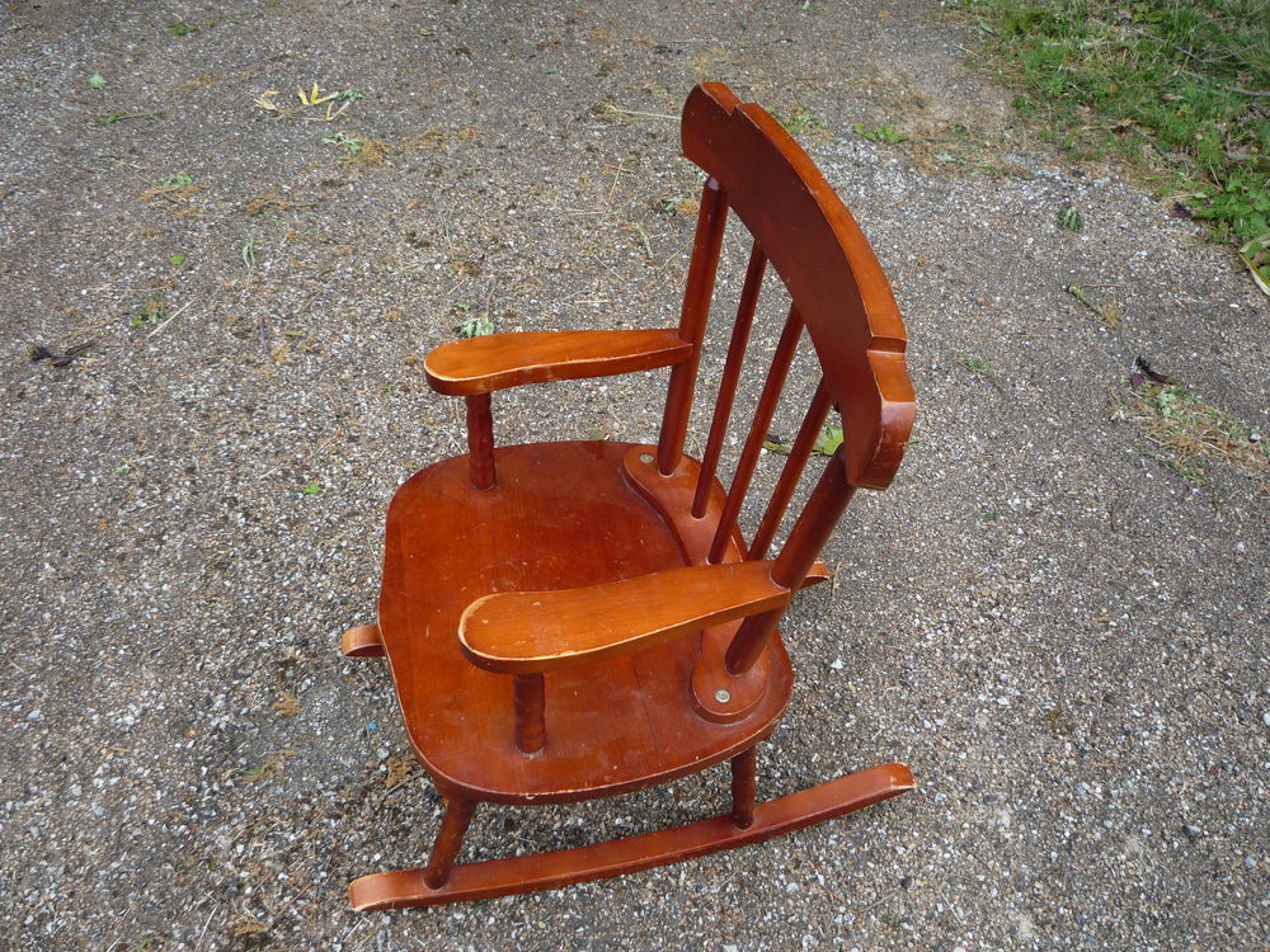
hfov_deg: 60.0
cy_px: 476
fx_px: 1101
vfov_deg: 46.8
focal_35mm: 30
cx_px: 635
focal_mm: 5.2
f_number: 4
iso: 100
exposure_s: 1/250
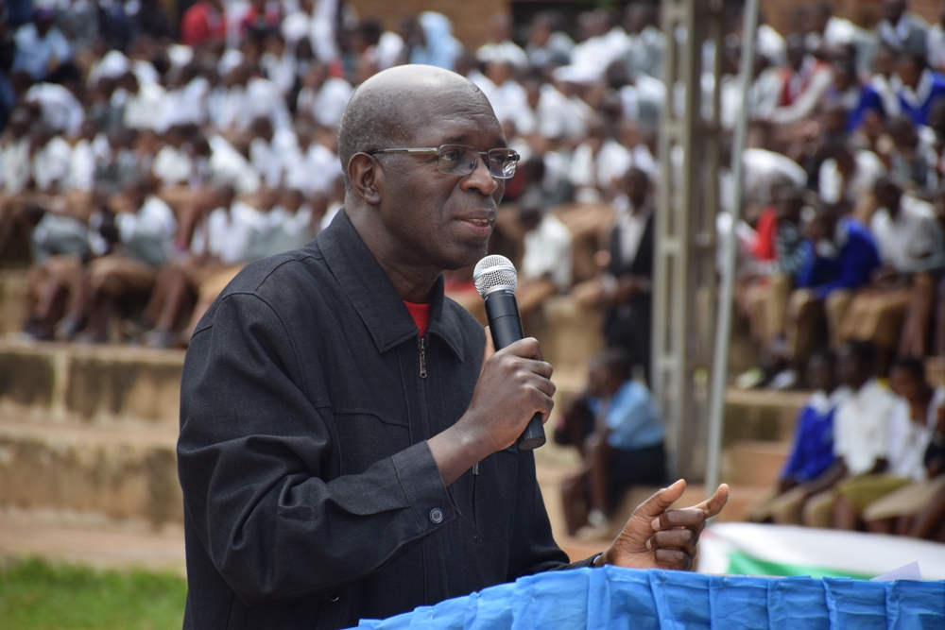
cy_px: 315
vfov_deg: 6.5
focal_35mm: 210
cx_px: 472
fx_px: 5513
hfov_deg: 9.8
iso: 100
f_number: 6.3
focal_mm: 140
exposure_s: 1/160
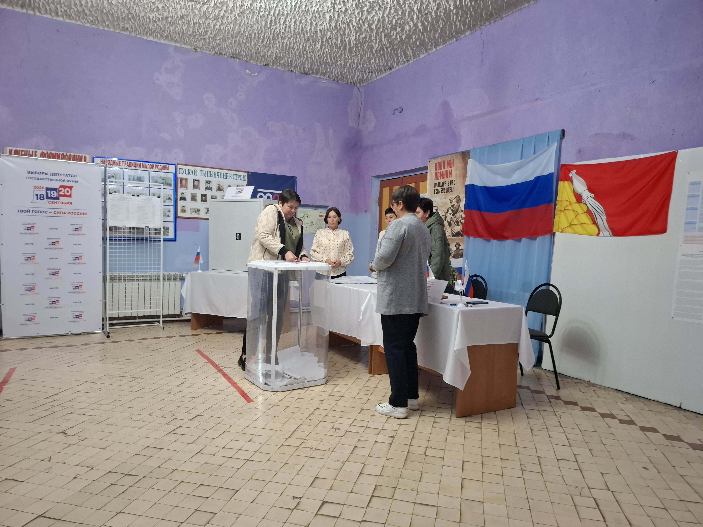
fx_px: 467
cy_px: 264
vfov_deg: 58.9
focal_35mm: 23
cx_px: 352
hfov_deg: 73.9
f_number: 1.8
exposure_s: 1/25
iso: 800
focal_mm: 5.54
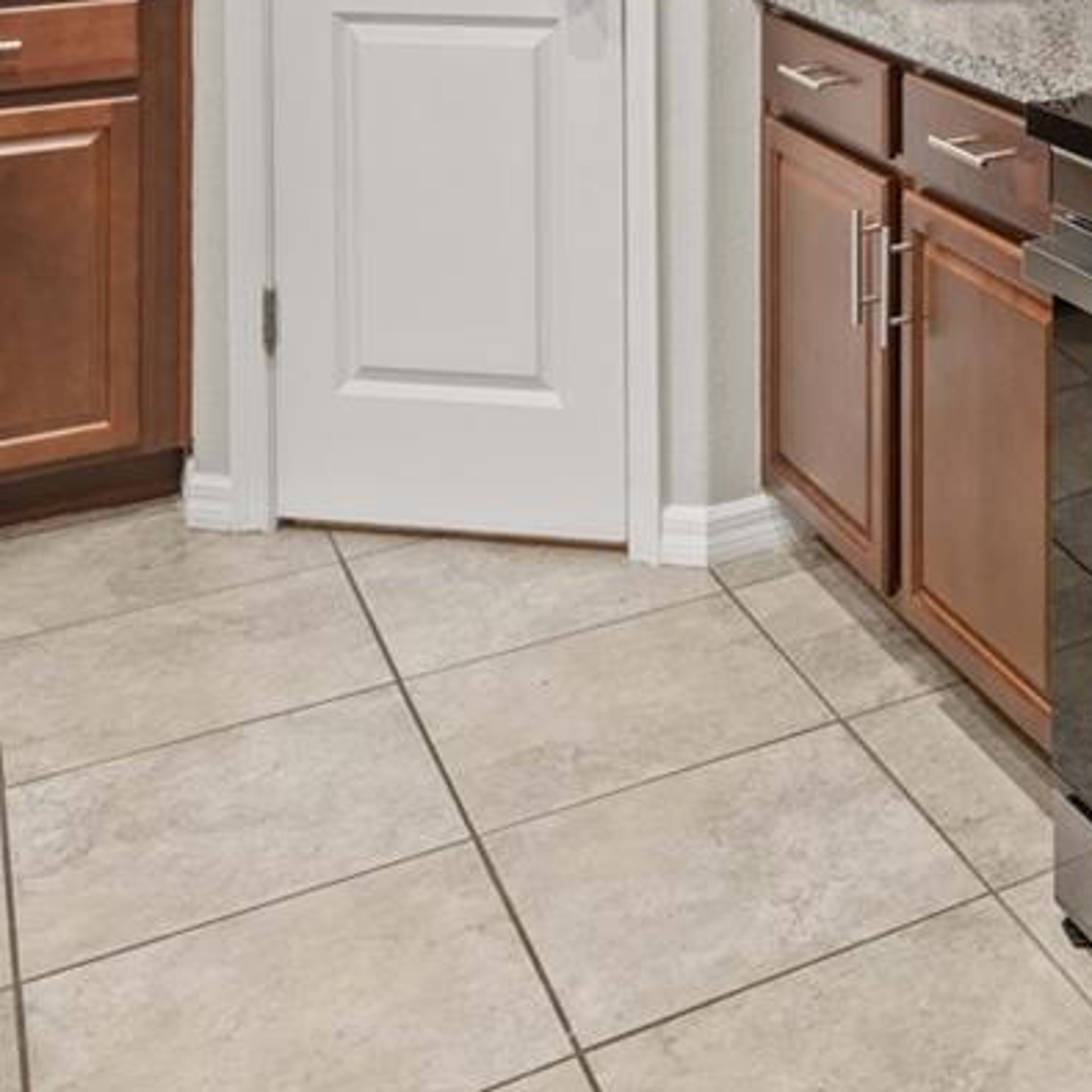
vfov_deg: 26.4
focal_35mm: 55
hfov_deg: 27.0
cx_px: 1349
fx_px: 1963
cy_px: -329
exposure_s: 1/1.67
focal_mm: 16
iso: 640
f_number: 9
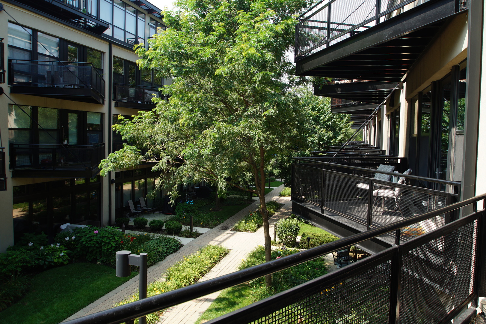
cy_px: 162
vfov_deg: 47.9
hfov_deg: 67.4
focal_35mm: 27
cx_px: 243
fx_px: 364
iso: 100
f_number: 6.3
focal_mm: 18
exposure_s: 1/80
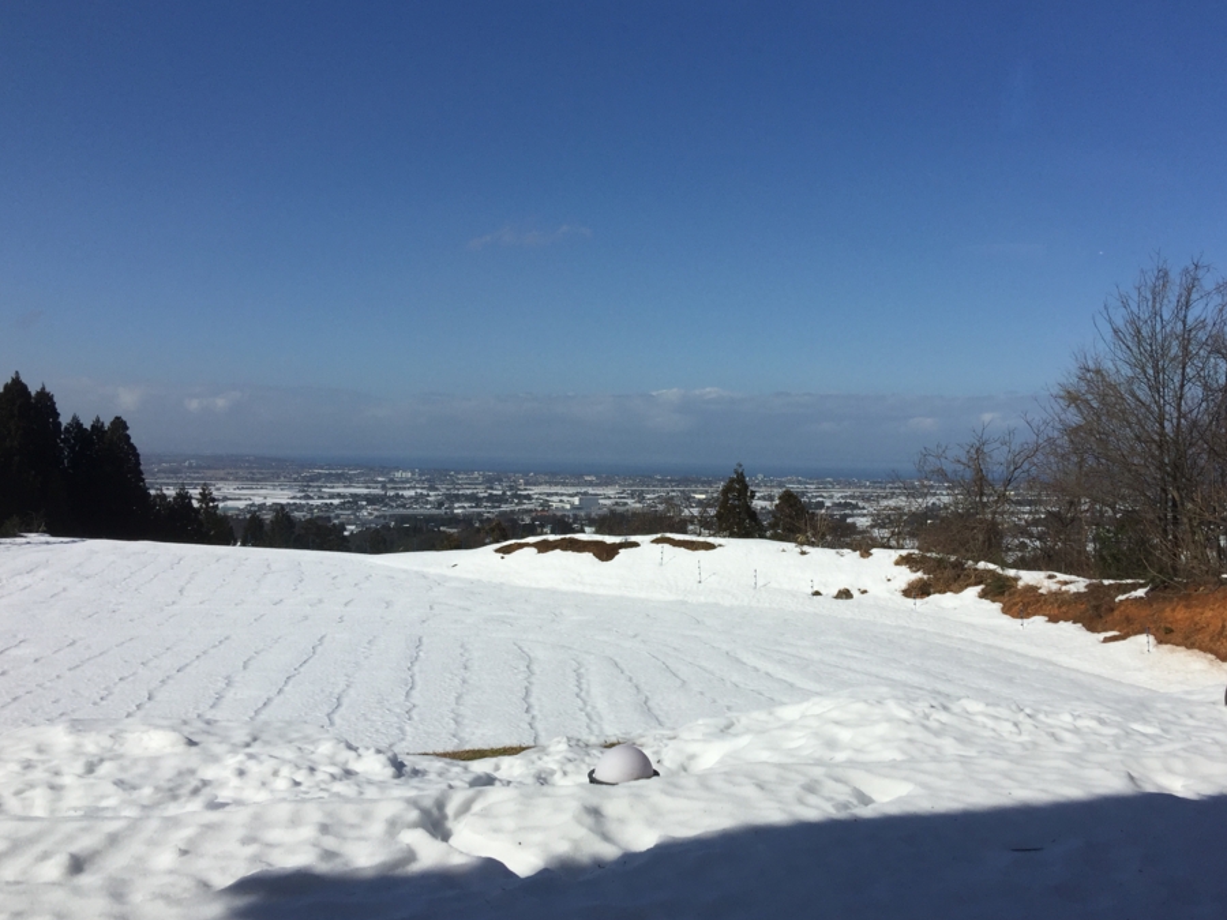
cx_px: 682
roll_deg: -0.9
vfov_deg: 42.9
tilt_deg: -0.9
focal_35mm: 33
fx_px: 1170
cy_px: 493
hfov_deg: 55.2
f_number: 2.2
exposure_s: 1/5650
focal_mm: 4.15
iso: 32
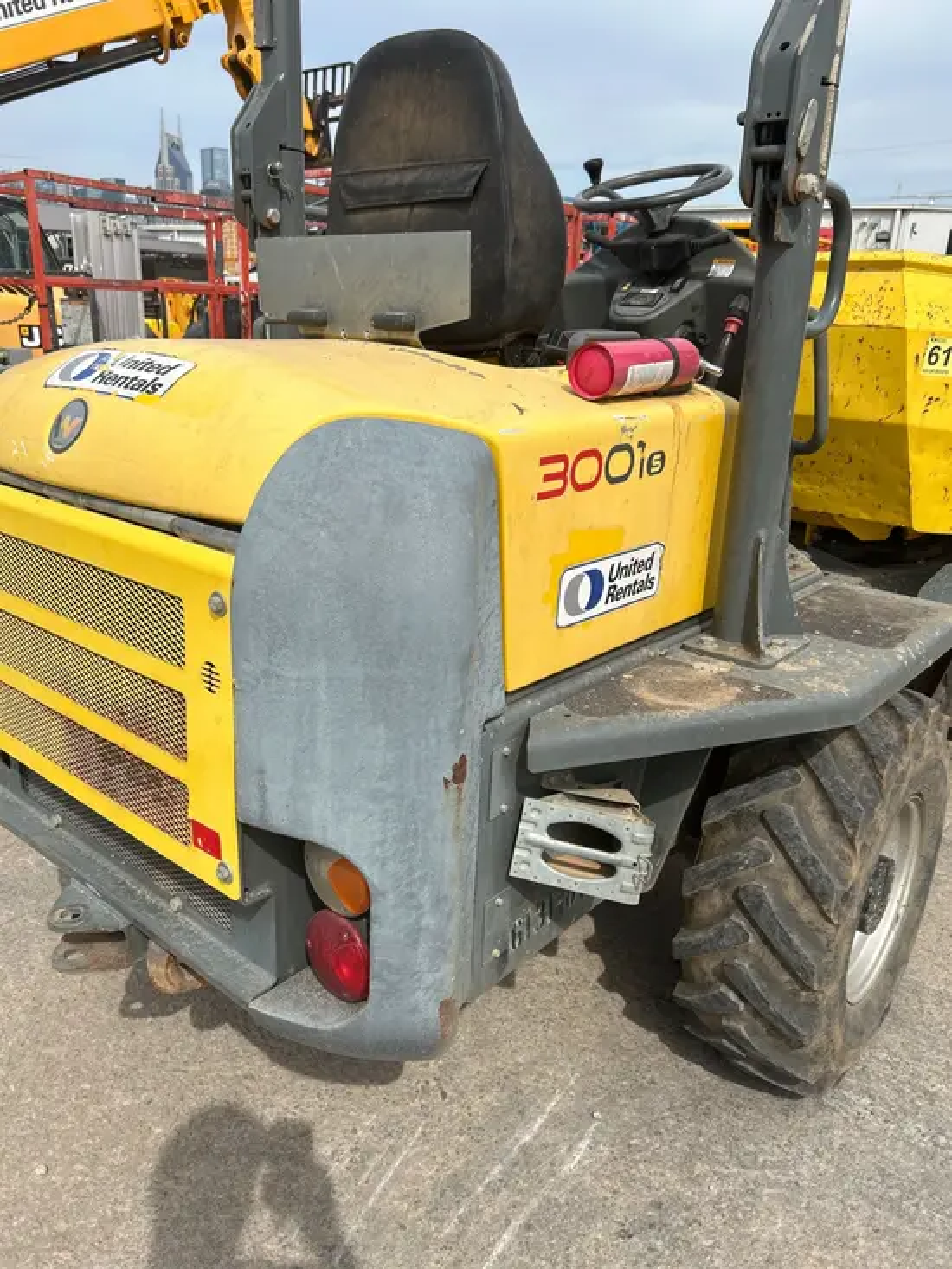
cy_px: 634
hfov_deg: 53.1
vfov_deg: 67.3
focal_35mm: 26
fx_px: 953
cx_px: 476
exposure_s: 1/4115
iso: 50
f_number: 1.5
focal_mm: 5.7
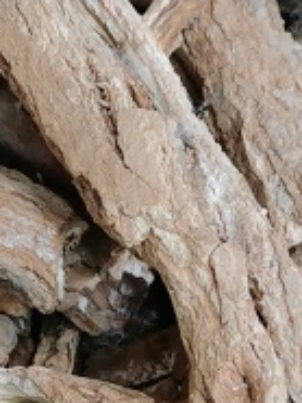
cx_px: 72
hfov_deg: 7.4
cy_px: 523
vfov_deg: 9.7
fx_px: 2343
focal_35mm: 201
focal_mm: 5.58
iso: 125
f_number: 1.8
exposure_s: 1/100
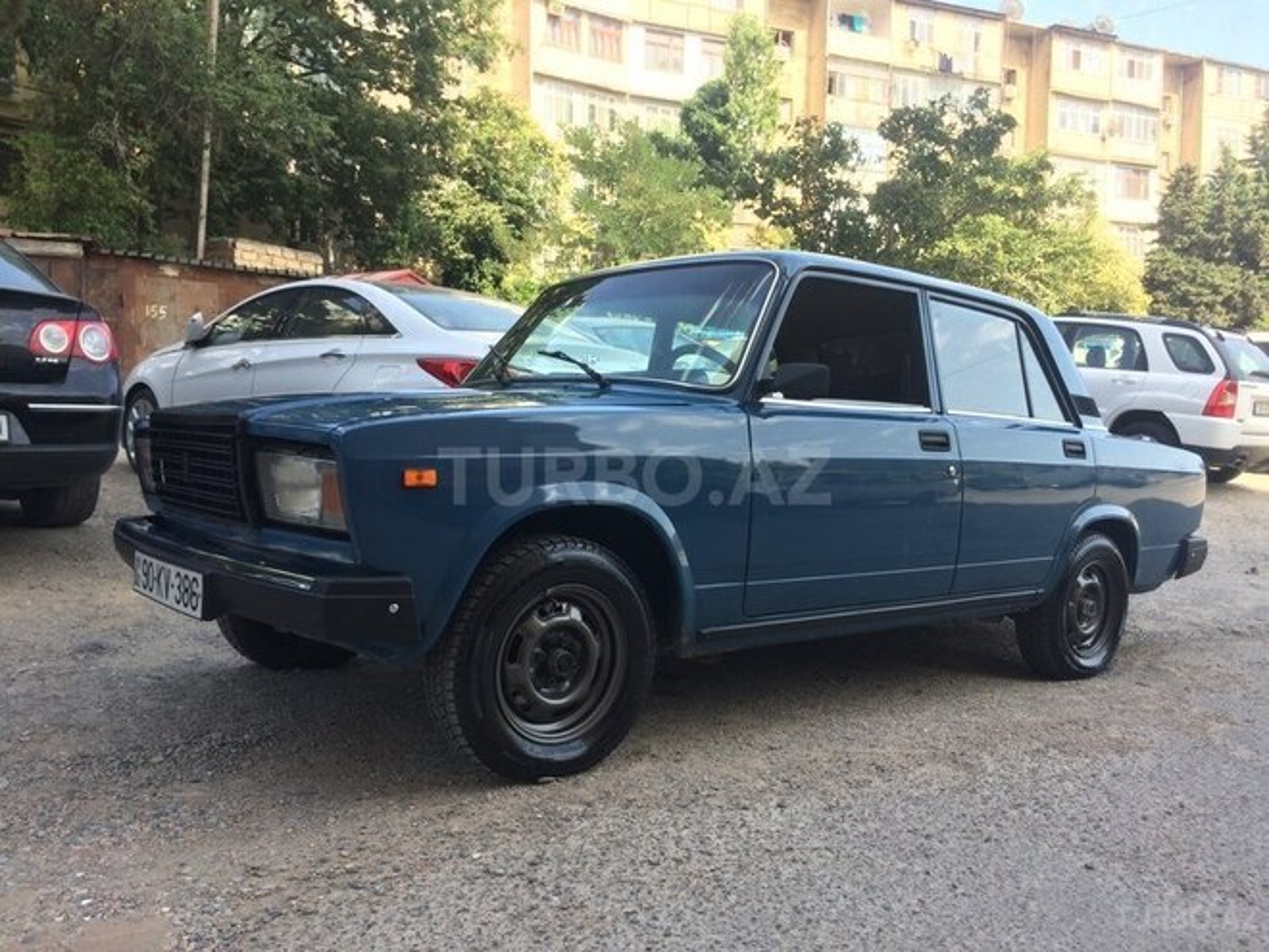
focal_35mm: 29
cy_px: 476
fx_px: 1063
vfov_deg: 48.2
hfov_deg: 61.7
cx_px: 634
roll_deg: -1.1
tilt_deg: -2.7
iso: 32
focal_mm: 4.15
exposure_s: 1/436
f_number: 2.2
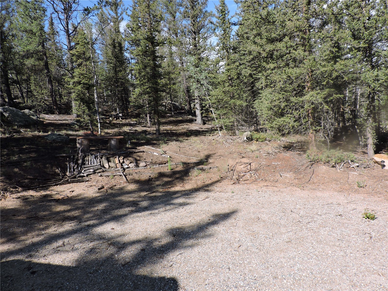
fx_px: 269
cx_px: 194
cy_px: 146
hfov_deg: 71.6
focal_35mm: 24
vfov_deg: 56.8
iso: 100
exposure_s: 1/800
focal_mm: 4.3
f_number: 3
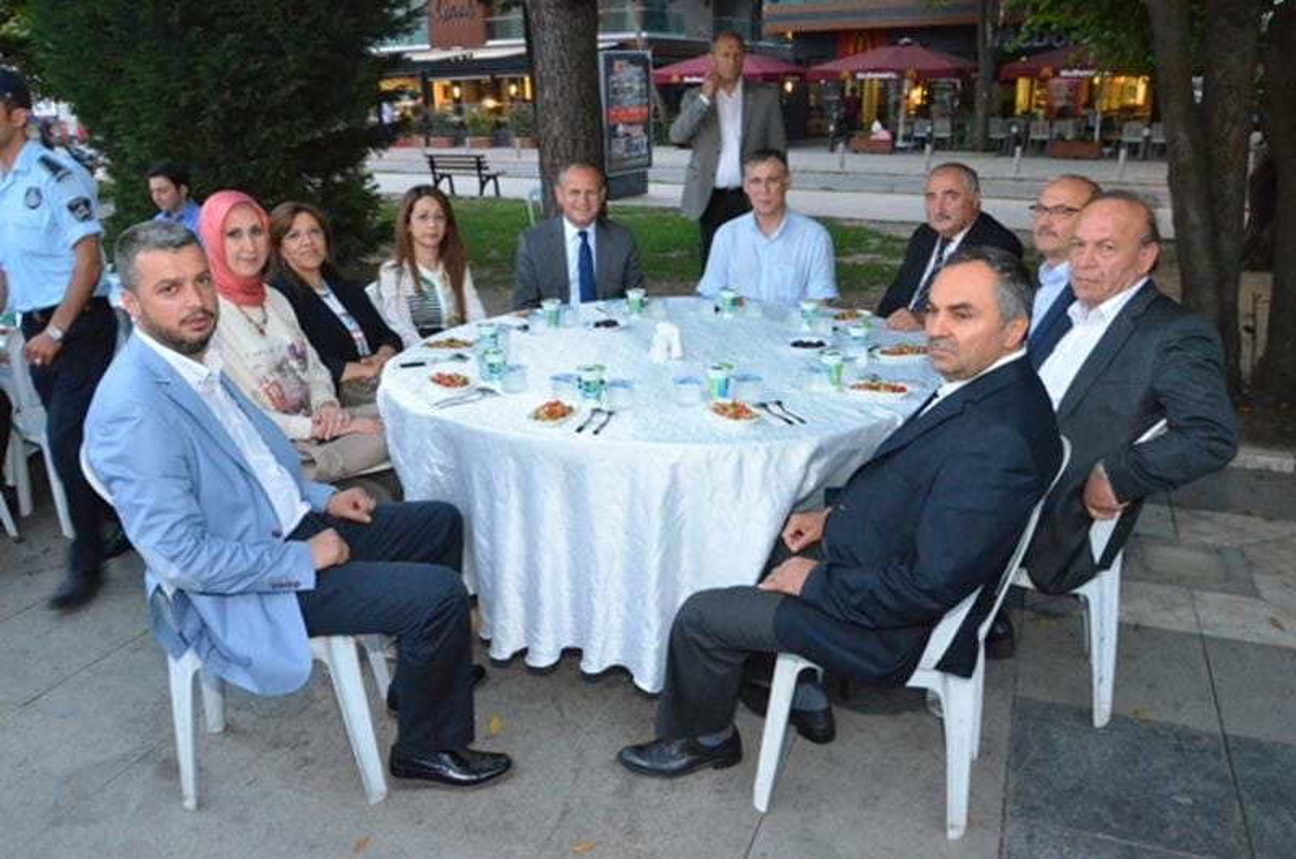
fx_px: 970
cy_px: 430
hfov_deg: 67.5
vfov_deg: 47.7
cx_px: 648
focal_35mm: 27
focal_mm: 18
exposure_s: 1/60
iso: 6400
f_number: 11
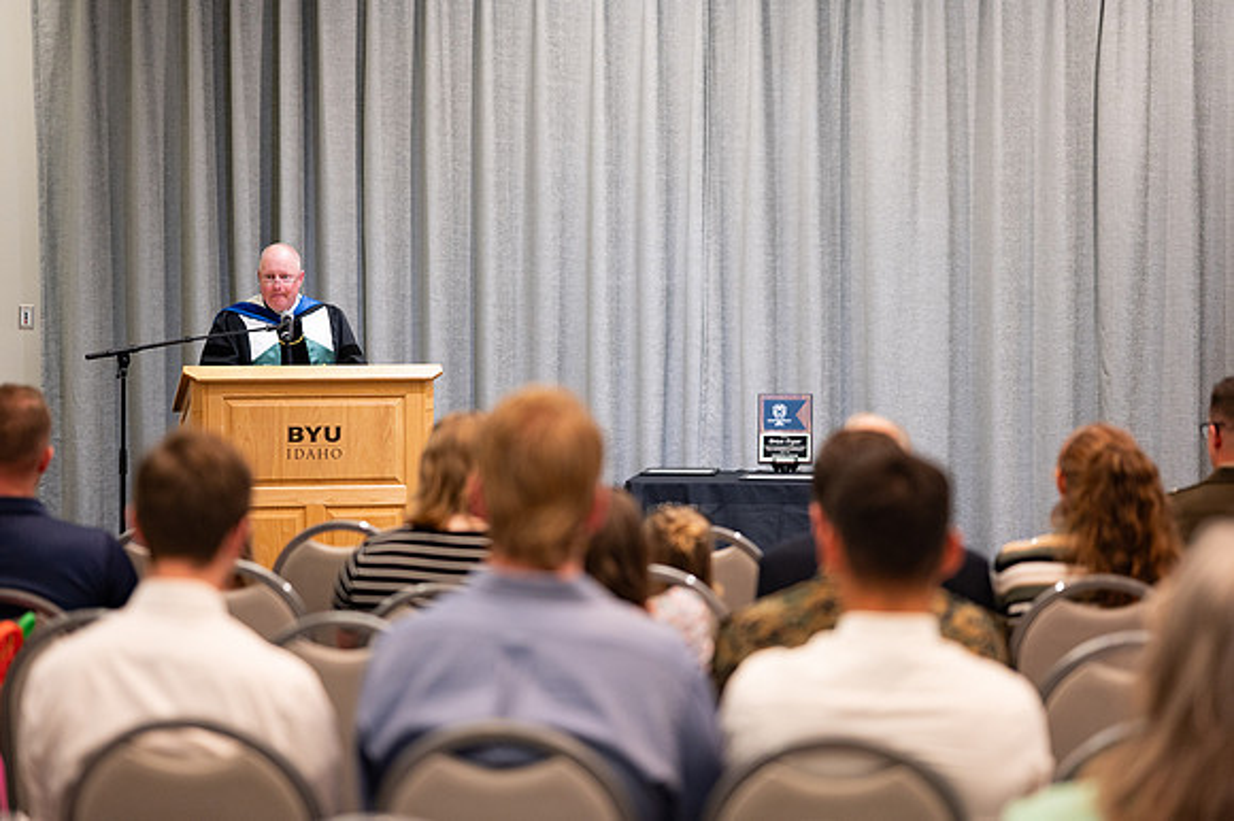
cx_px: 617
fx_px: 2912
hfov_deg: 23.9
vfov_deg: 16.1
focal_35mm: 85
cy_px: 410
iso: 1000
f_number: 1.8
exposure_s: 1/200
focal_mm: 85
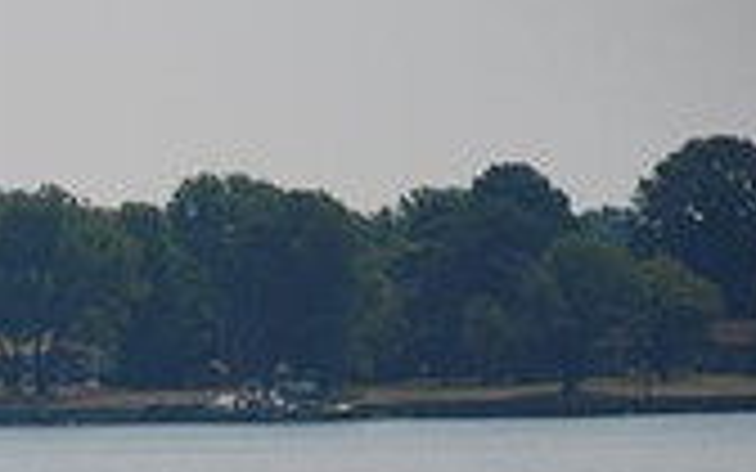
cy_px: 870
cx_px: -513
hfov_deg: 3.9
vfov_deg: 2.5
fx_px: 10899
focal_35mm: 529
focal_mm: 100
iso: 100
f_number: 6.3
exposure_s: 1/640
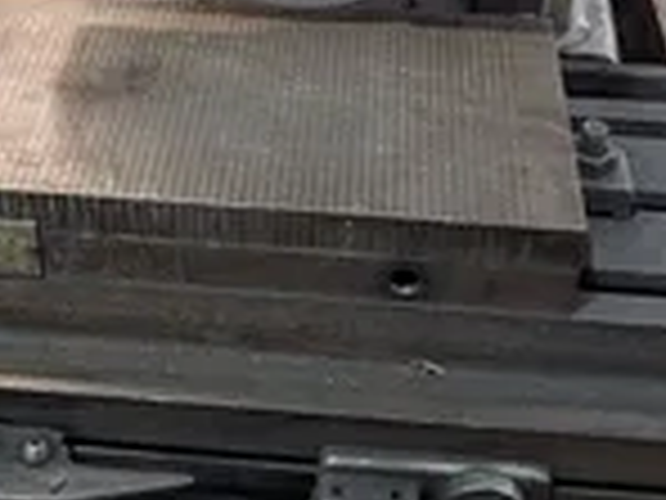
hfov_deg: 29.6
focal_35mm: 65
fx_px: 1251
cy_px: 79
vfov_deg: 22.2
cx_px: 230
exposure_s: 1/120
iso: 277
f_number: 1.68
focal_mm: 6.9
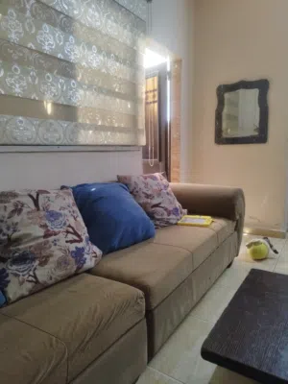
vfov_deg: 71.6
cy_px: 192
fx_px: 266
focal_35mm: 24
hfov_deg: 56.8
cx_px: 144
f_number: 1.89
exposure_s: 1/50
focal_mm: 5.89
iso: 290
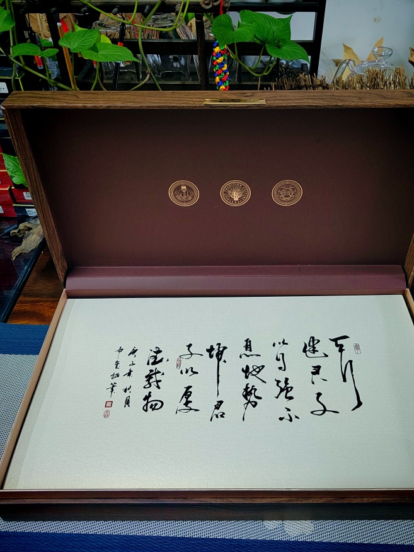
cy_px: 252
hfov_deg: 49.6
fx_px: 446
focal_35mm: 28
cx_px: 234
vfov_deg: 63.3
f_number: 1.9
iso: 1338
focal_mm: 5.52
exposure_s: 1/50
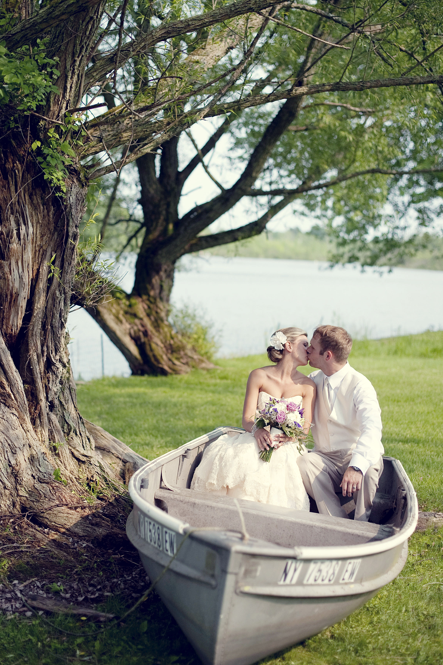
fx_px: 1090
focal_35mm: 59
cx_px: 222
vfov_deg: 33.9
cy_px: 308
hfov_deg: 23.0
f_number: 2
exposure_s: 1/4000
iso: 200
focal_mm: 50
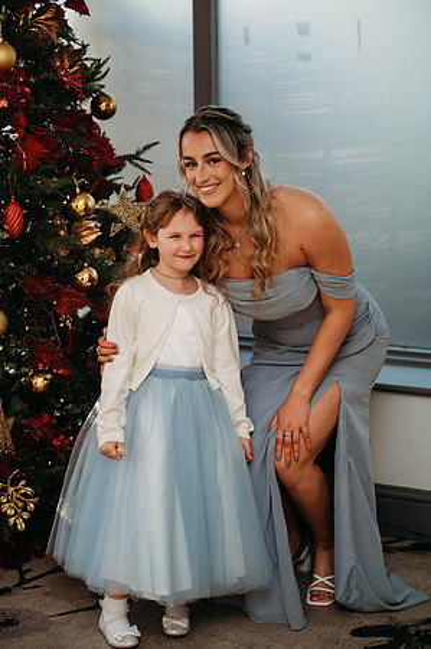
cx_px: 216
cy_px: 324
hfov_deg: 19.4
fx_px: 1260
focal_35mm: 70
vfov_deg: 28.9
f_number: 2.8
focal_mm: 70
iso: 100
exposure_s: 1/200
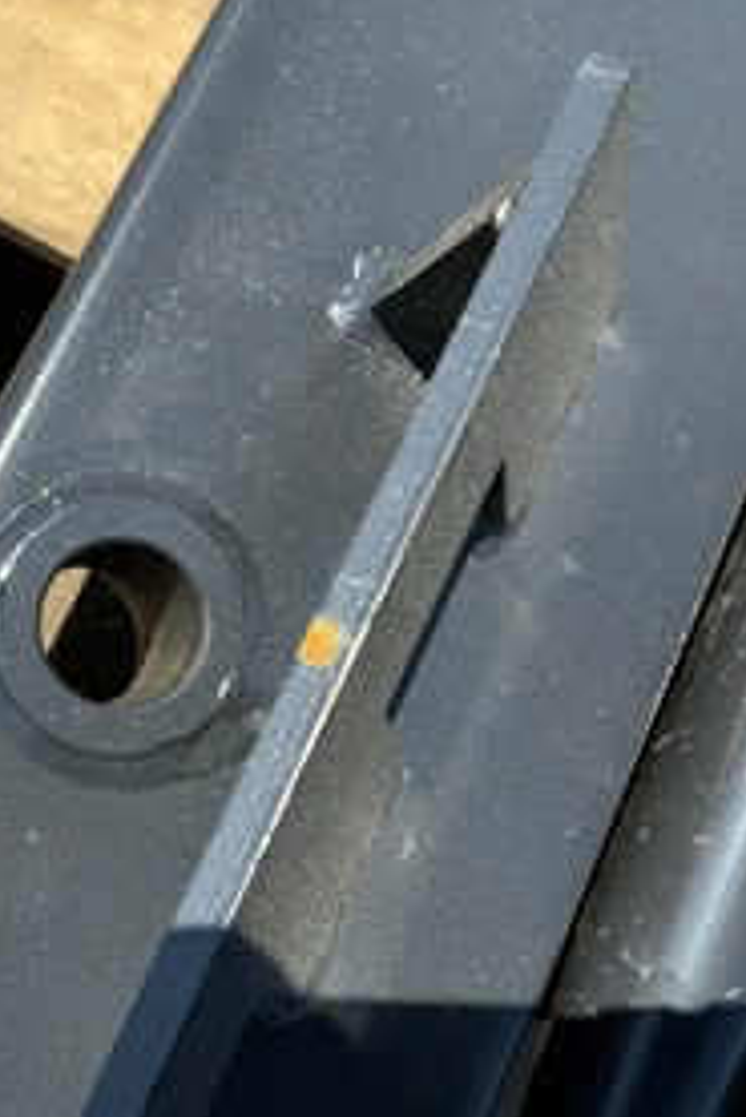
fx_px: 1304
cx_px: 210
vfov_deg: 46.4
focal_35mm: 42
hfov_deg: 31.5
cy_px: 528
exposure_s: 1/1311
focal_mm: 3
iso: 25
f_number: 1.8
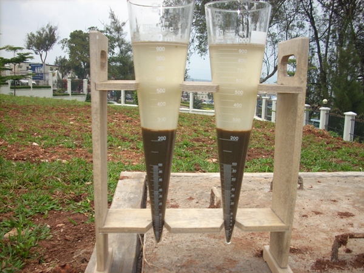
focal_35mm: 37
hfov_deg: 50.1
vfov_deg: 38.7
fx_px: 389
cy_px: 136
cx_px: 182
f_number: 2.8
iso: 64
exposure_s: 1/458
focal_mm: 6.2
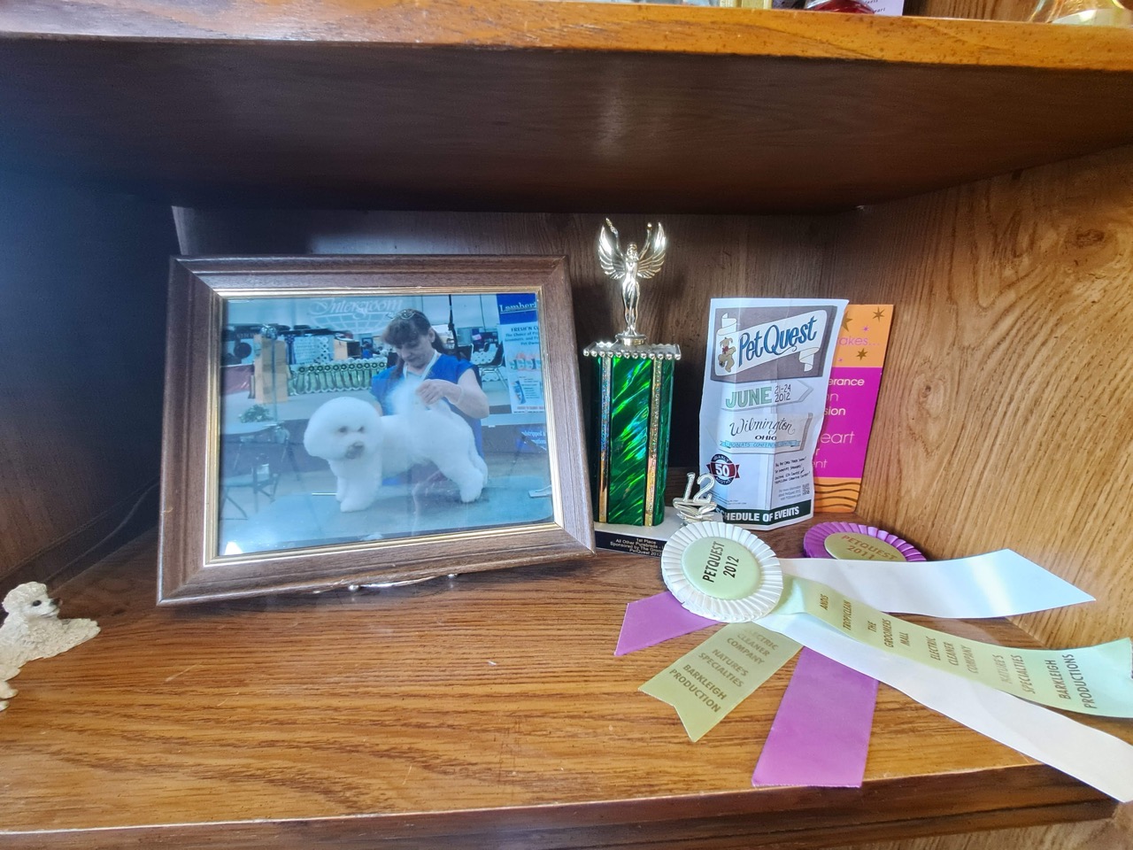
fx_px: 425
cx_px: 566
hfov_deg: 106.2
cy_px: 425
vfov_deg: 89.9
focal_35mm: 13
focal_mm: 1.74
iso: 250
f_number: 2.2
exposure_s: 1/50
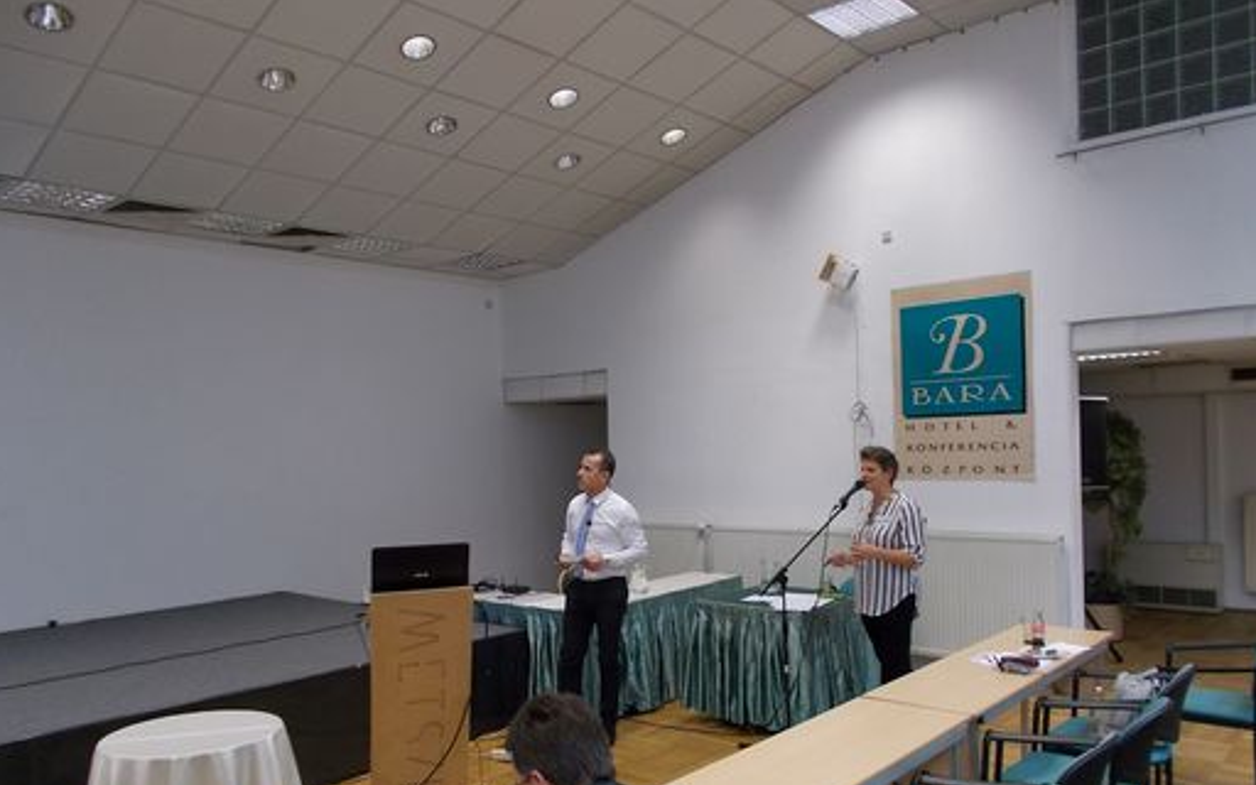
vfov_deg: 44.3
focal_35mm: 28
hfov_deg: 66.5
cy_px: 473
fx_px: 958
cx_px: 626
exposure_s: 1/25
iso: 200
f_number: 3.2
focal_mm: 4.6
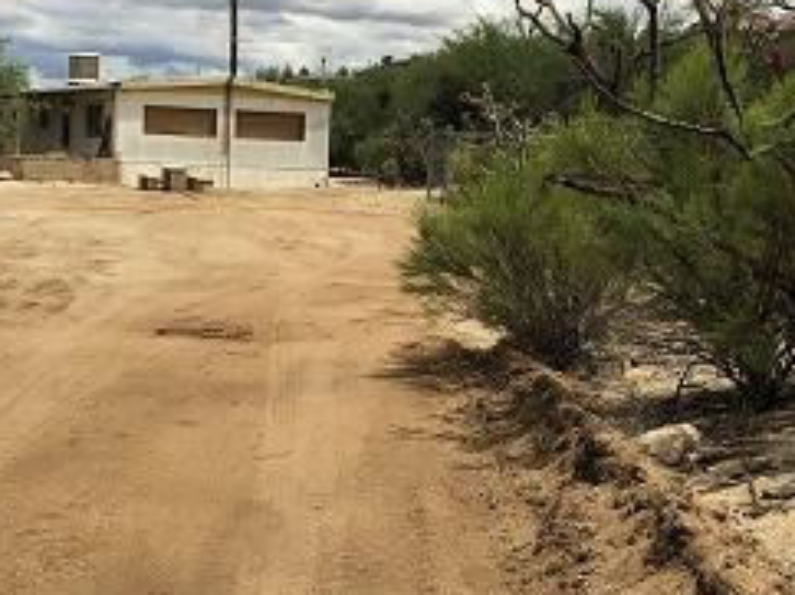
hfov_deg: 26.9
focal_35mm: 72
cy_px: 270
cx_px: 266
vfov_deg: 20.4
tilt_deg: -3.1
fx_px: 1652
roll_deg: -1.7
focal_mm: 4.15
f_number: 2.2
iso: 32
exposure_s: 1/4950
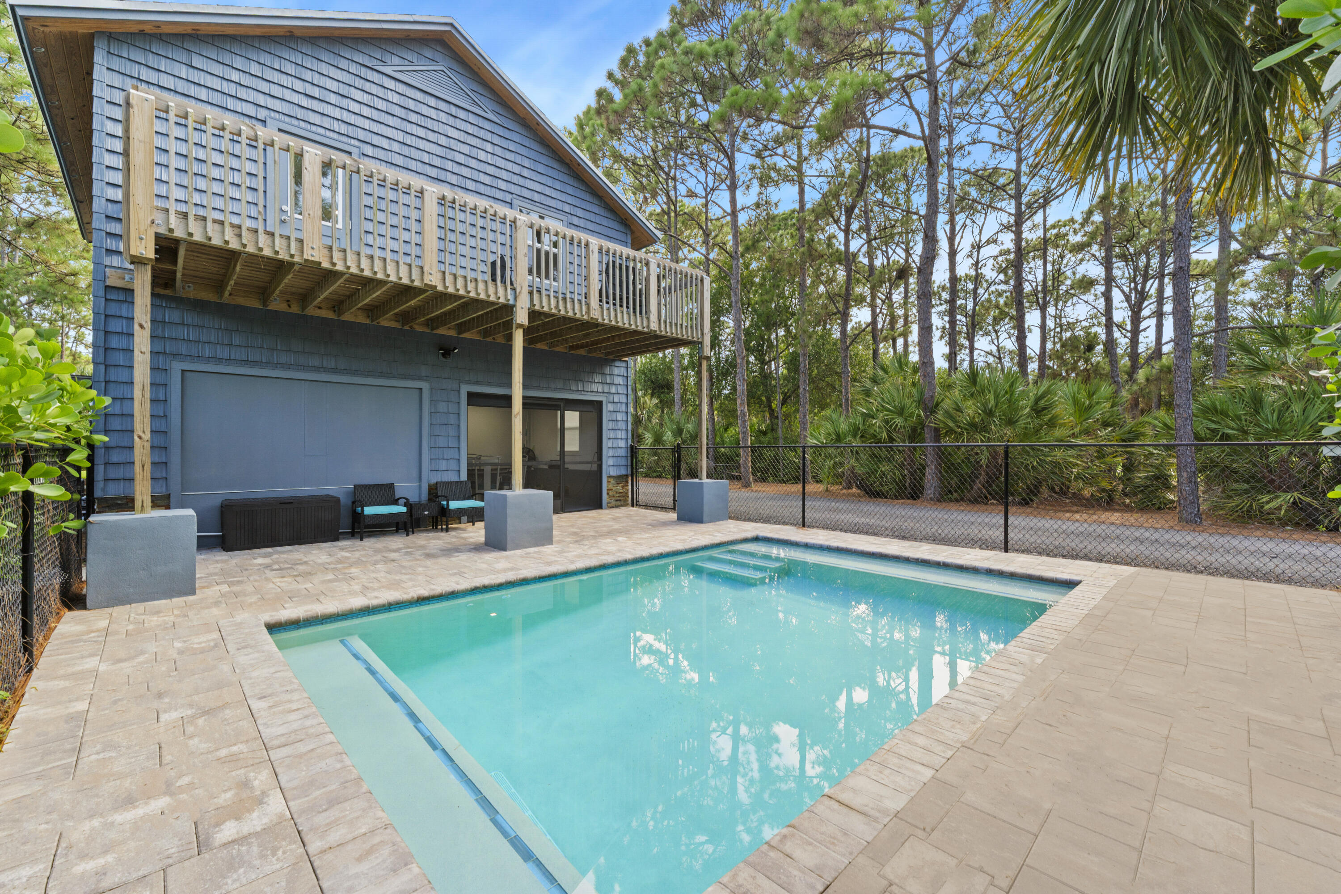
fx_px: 521
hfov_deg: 104.3
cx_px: 670
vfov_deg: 81.2
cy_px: 447
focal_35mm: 14
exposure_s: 1/25
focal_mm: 14
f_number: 9
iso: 250
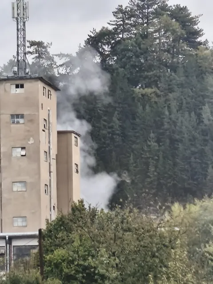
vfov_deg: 10.0
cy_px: 142
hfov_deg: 7.5
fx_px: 1624
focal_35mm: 198
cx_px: 106
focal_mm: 6.18
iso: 50
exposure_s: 1/138
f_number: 1.65
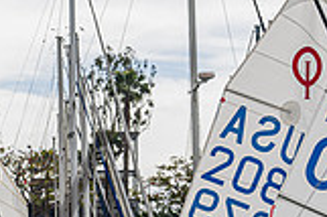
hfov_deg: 9.9
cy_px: 394
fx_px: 1887
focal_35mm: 208
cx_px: 79
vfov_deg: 6.4
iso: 100
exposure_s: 1/400
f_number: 7.1
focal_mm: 53
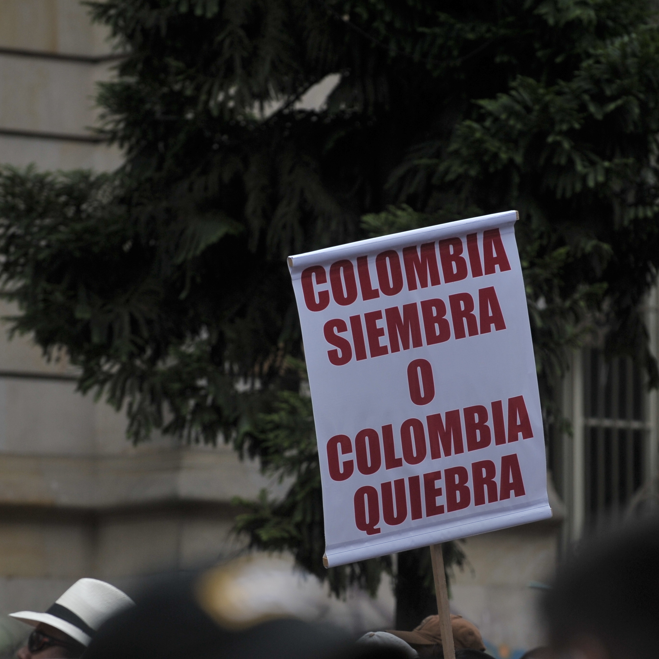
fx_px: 7538
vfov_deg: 5.0
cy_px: 435
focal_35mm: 350
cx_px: 423
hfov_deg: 5.0
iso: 250
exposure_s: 1/2000
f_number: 5
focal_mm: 200
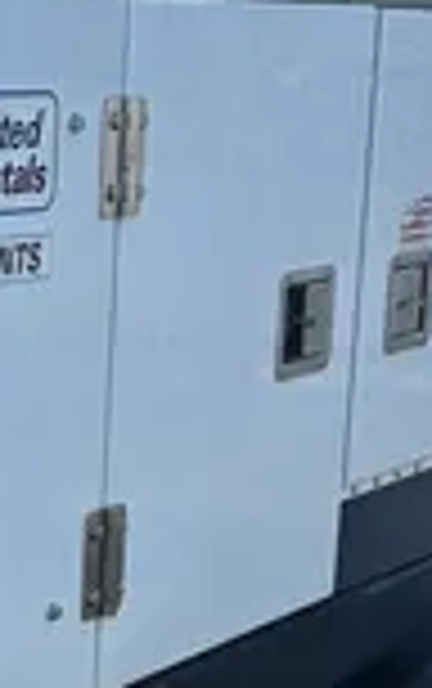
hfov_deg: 9.7
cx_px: -158
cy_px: 681
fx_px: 2480
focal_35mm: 132
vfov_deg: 15.5
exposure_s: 1/2012
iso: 64
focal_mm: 5.96
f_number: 1.6
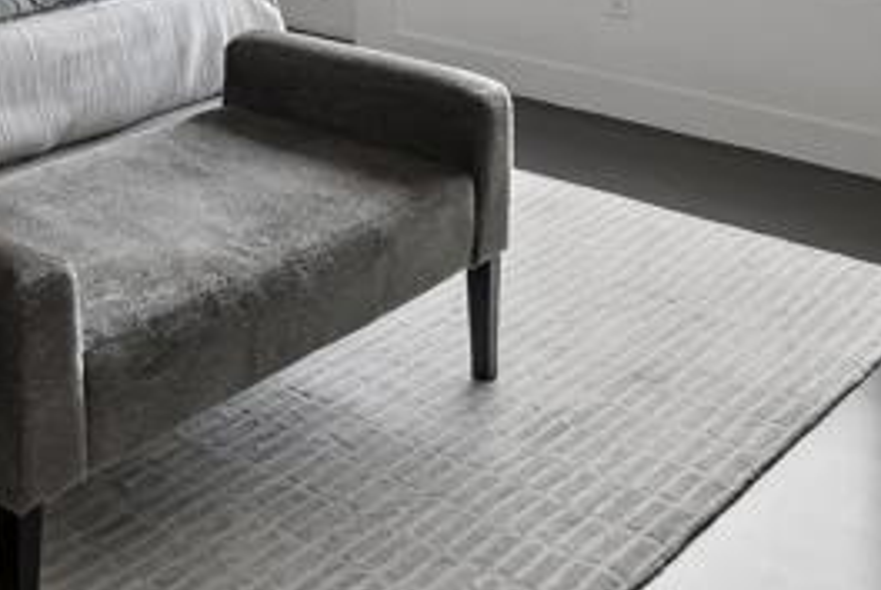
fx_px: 1520
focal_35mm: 62
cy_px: -373
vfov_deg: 18.6
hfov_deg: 27.3
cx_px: -254
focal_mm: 16
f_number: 8
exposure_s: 1/8
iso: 500
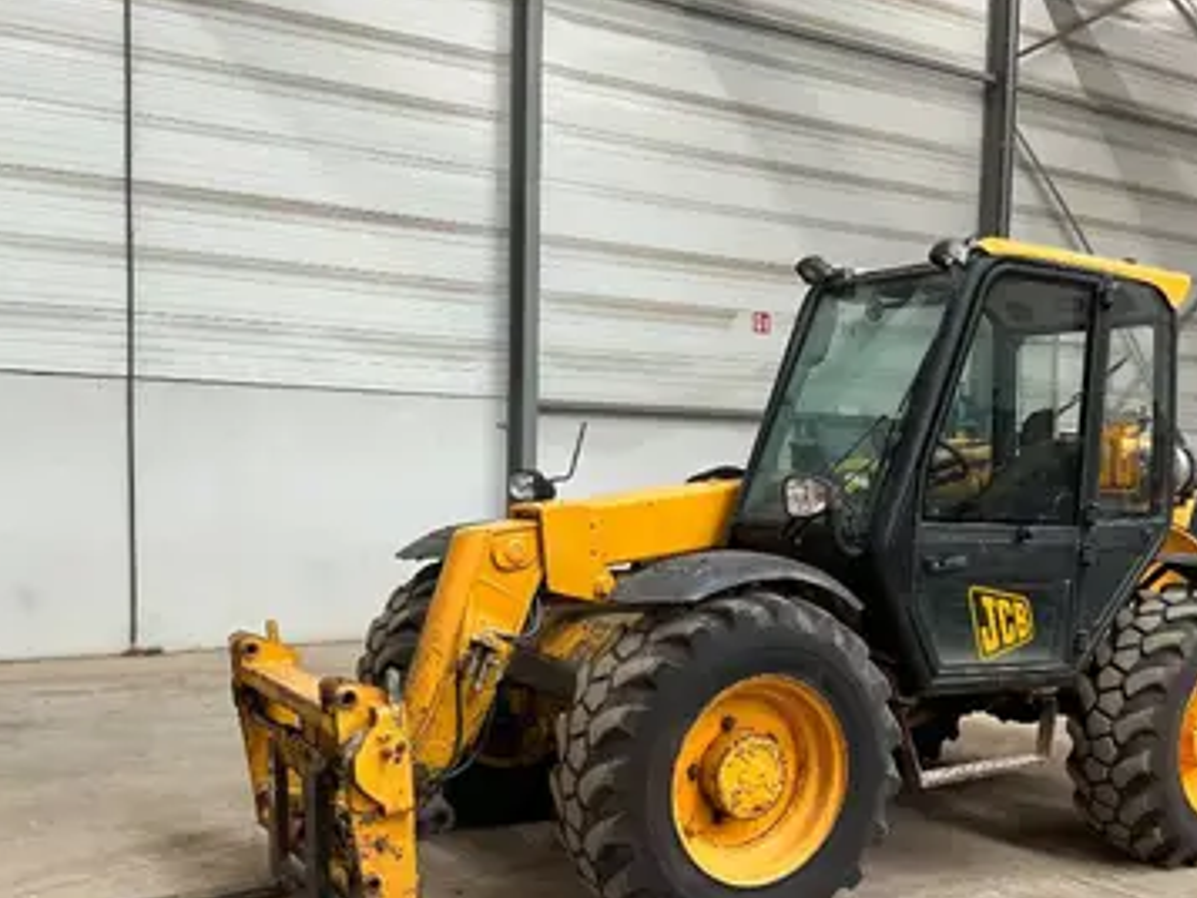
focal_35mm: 39
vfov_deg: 36.5
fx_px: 1349
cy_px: 593
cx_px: 617
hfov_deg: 47.8
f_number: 1.8
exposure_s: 1/60
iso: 100
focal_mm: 3
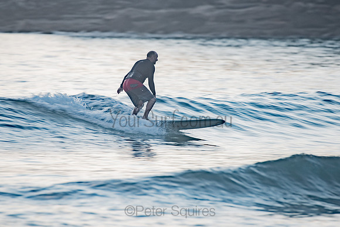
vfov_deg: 2.2
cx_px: 150
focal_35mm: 616
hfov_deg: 3.3
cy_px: 96
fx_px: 5815
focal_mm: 500
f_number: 6.3
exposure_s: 1/40
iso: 64
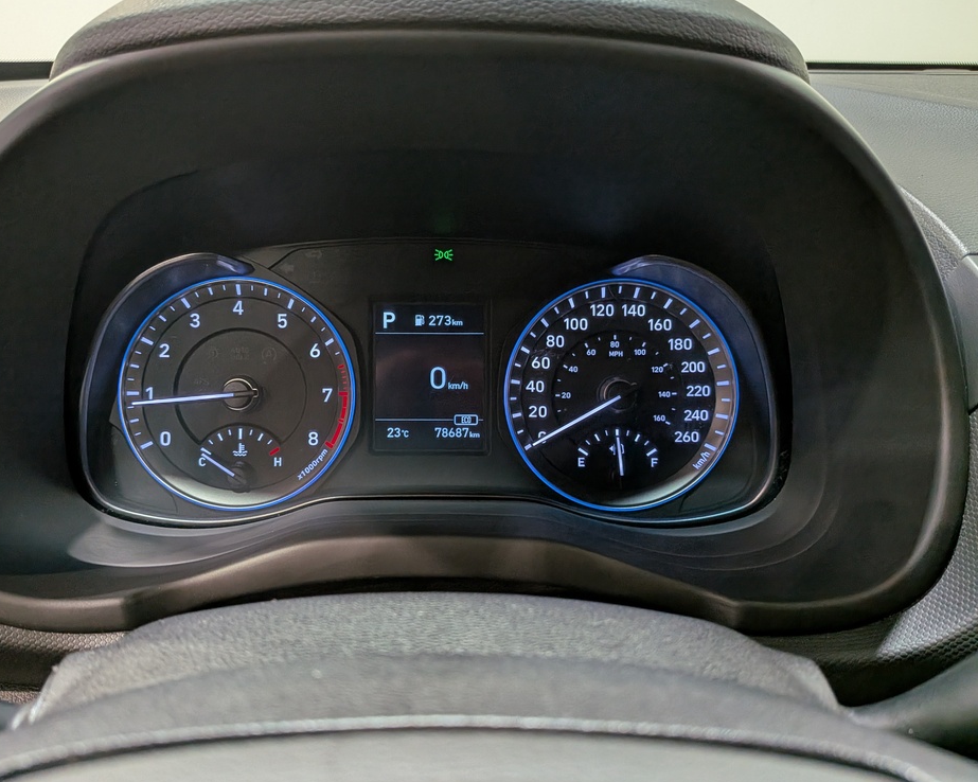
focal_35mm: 26
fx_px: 752
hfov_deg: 65.9
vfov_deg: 54.9
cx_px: 438
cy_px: 381
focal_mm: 4.53
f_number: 1.7
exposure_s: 1/120
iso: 284
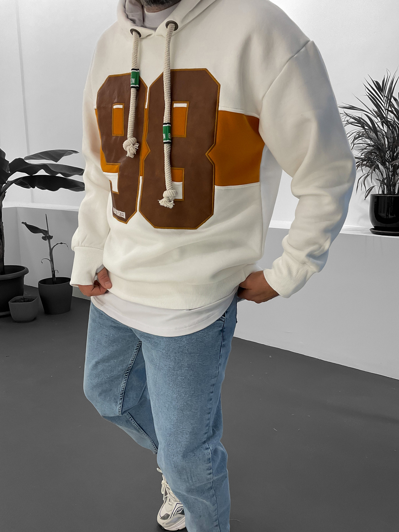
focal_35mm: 29
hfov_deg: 48.2
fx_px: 446
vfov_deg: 61.7
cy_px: 266
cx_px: 200
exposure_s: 1/100
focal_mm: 3
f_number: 1.8
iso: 50
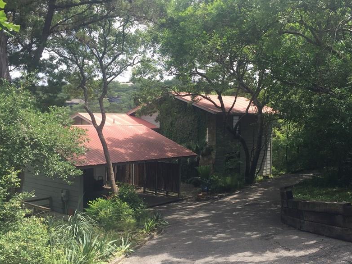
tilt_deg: -2.3
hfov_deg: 48.6
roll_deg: -0.9
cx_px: 215
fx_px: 386
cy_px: 144
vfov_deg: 37.7
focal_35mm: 38
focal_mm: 4.15
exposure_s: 1/791
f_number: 2.2
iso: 32
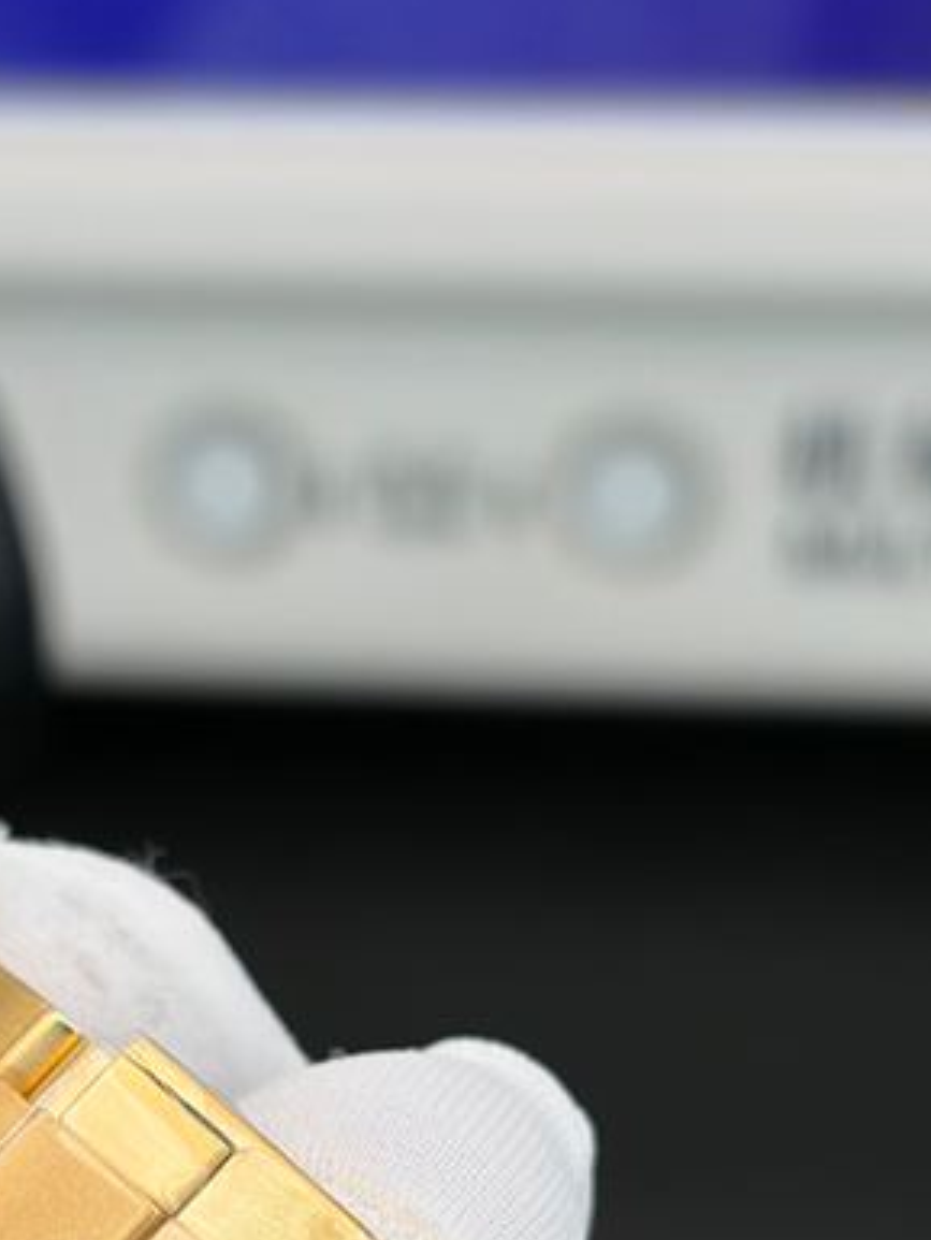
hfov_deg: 12.7
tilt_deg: -43.2
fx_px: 4193
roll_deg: +6.2
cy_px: 1325
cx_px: 403
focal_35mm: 117
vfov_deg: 16.4
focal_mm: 5.96
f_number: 1.6
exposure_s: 1/519
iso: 32
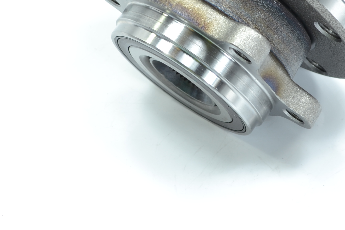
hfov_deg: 13.0
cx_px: 212
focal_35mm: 158
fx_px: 1514
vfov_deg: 8.7
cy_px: 42
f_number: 7.1
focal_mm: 46
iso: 100
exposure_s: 1/25
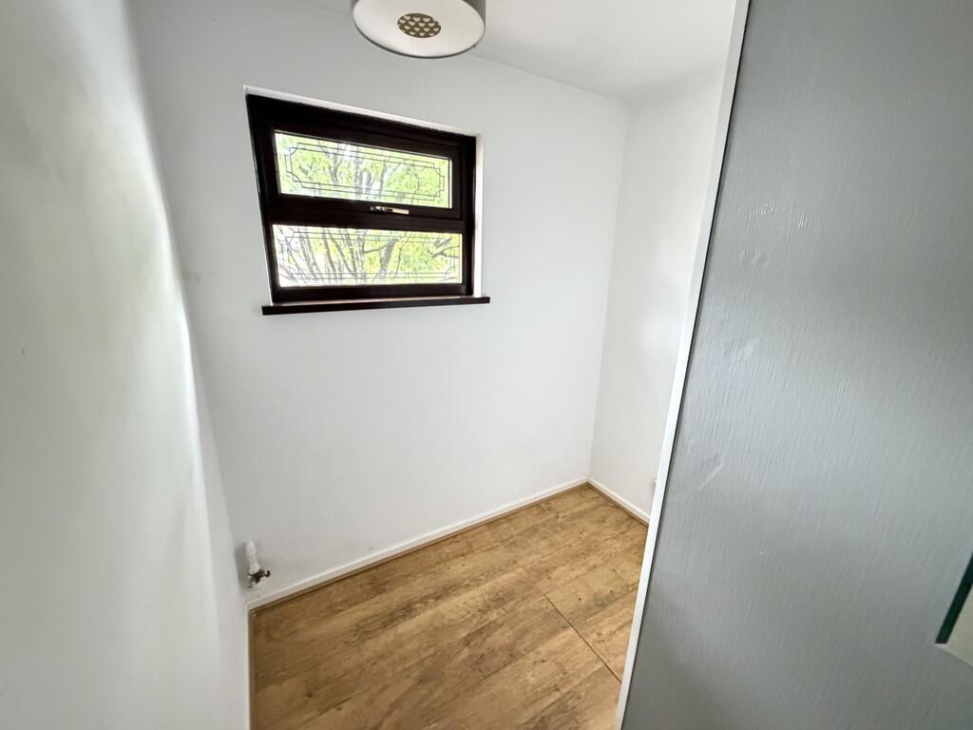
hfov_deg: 102.1
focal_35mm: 14
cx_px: 486
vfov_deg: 85.7
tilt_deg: -15.6
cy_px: 365
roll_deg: -1.1
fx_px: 394
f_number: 2.2
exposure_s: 1/42
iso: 1250
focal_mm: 2.22
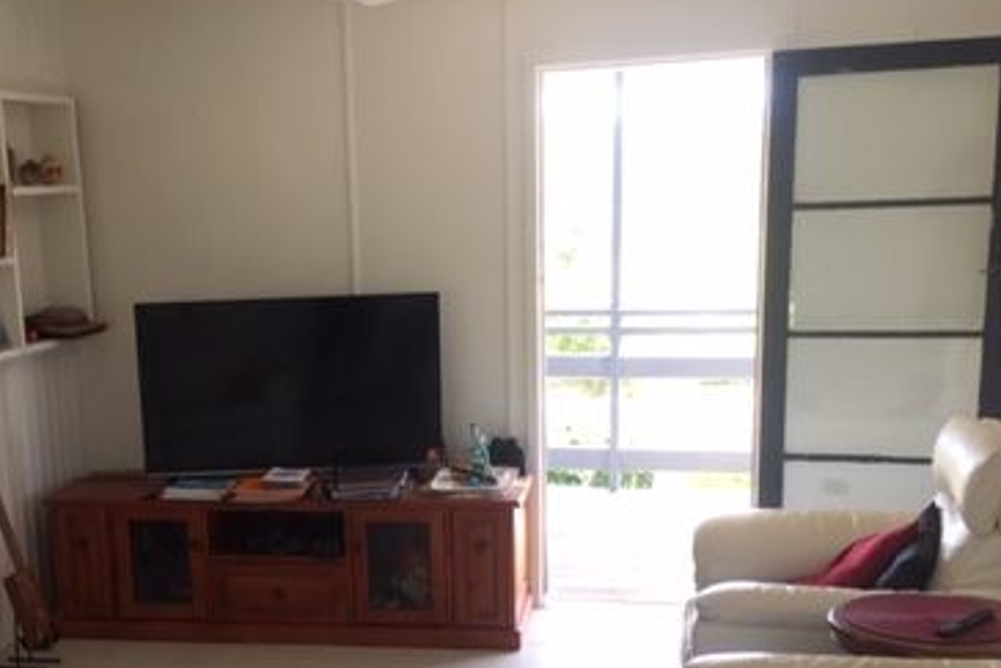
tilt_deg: -10.6
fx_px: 1474
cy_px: 577
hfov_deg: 37.2
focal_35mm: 53
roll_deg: +0.7
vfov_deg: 24.9
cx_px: 346
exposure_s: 1/50
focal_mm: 4.15
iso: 32
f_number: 2.2
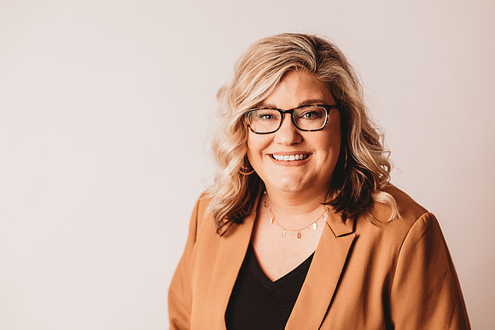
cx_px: 237
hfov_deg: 22.2
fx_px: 1261
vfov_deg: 14.9
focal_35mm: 92
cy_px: 164
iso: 100
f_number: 2.5
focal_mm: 85
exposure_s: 1/160
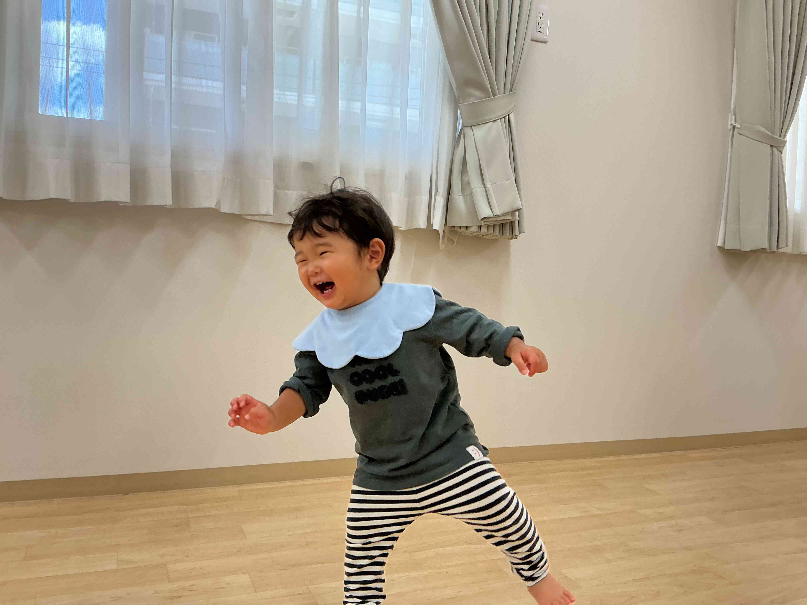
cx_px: 404
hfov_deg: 61.7
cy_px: 302
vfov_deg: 48.2
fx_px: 676
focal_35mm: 29
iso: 40
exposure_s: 1/120
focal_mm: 3
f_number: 1.8
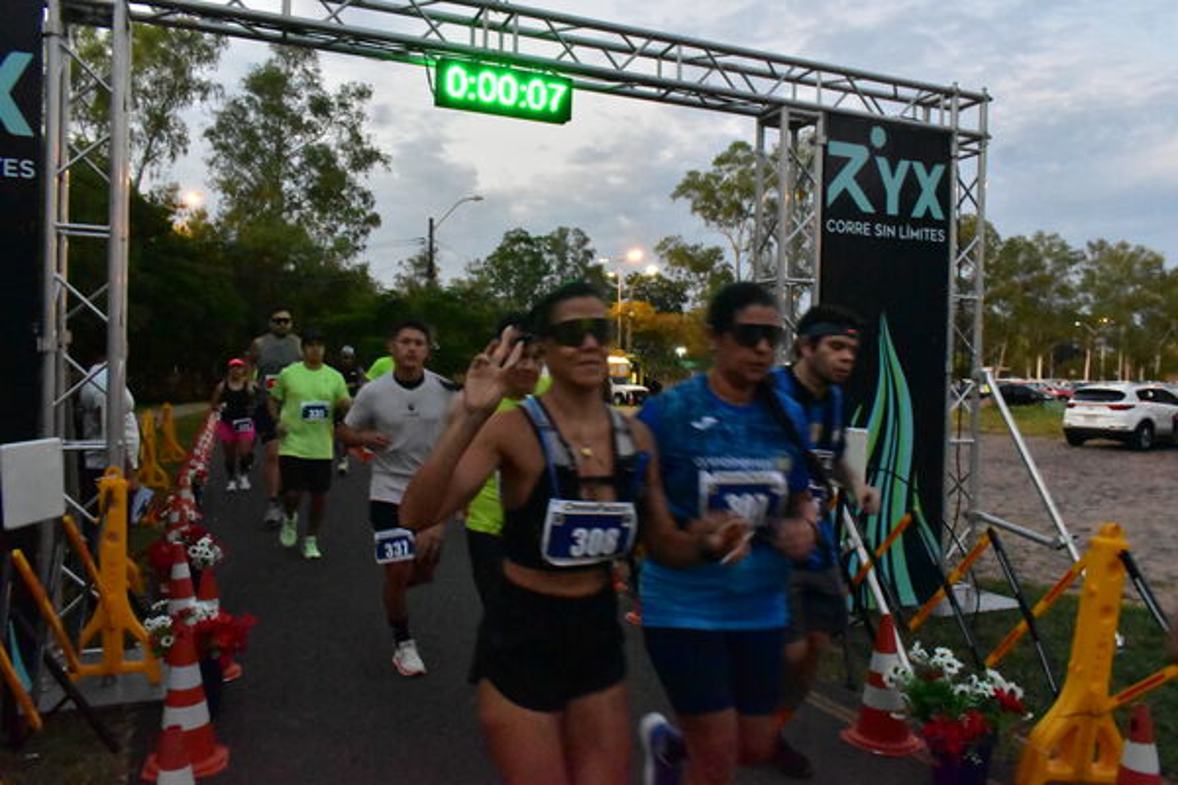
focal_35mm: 27
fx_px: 883
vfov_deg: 47.9
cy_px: 392
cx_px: 589
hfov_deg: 67.4
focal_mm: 18
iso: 12800
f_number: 9
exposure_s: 1/100
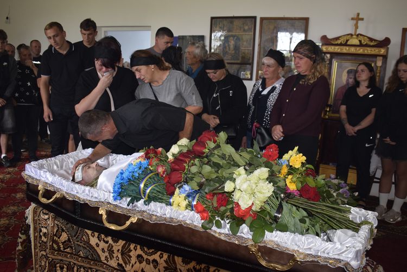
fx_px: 390
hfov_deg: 55.1
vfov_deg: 38.4
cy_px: 136
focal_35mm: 34
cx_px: 204
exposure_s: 1/80
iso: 800
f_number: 4.5
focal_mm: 23
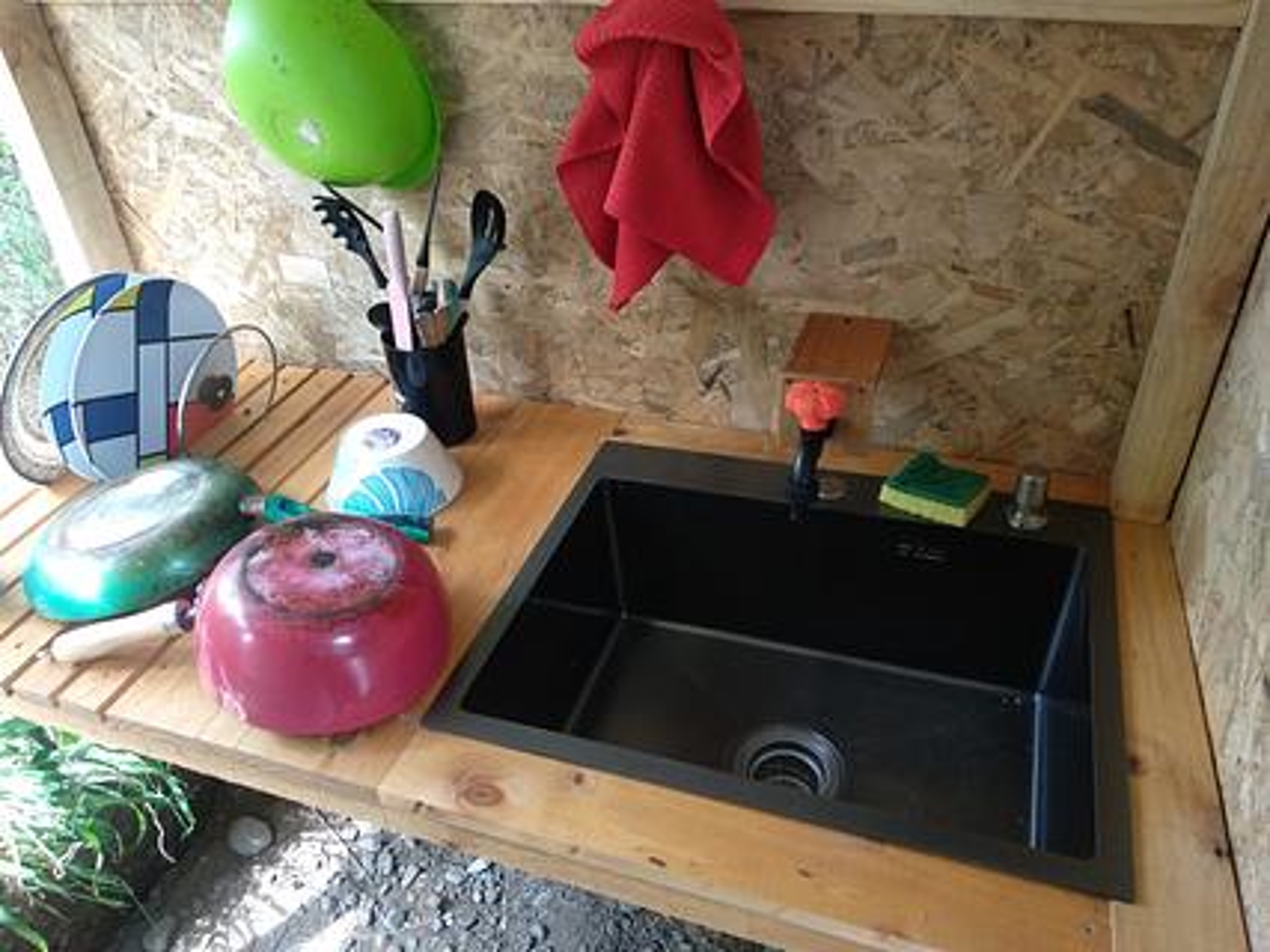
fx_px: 954
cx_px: 635
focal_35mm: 26
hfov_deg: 67.3
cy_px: 476
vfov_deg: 53.0
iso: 400
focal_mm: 3.81
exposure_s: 1/50
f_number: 2.2
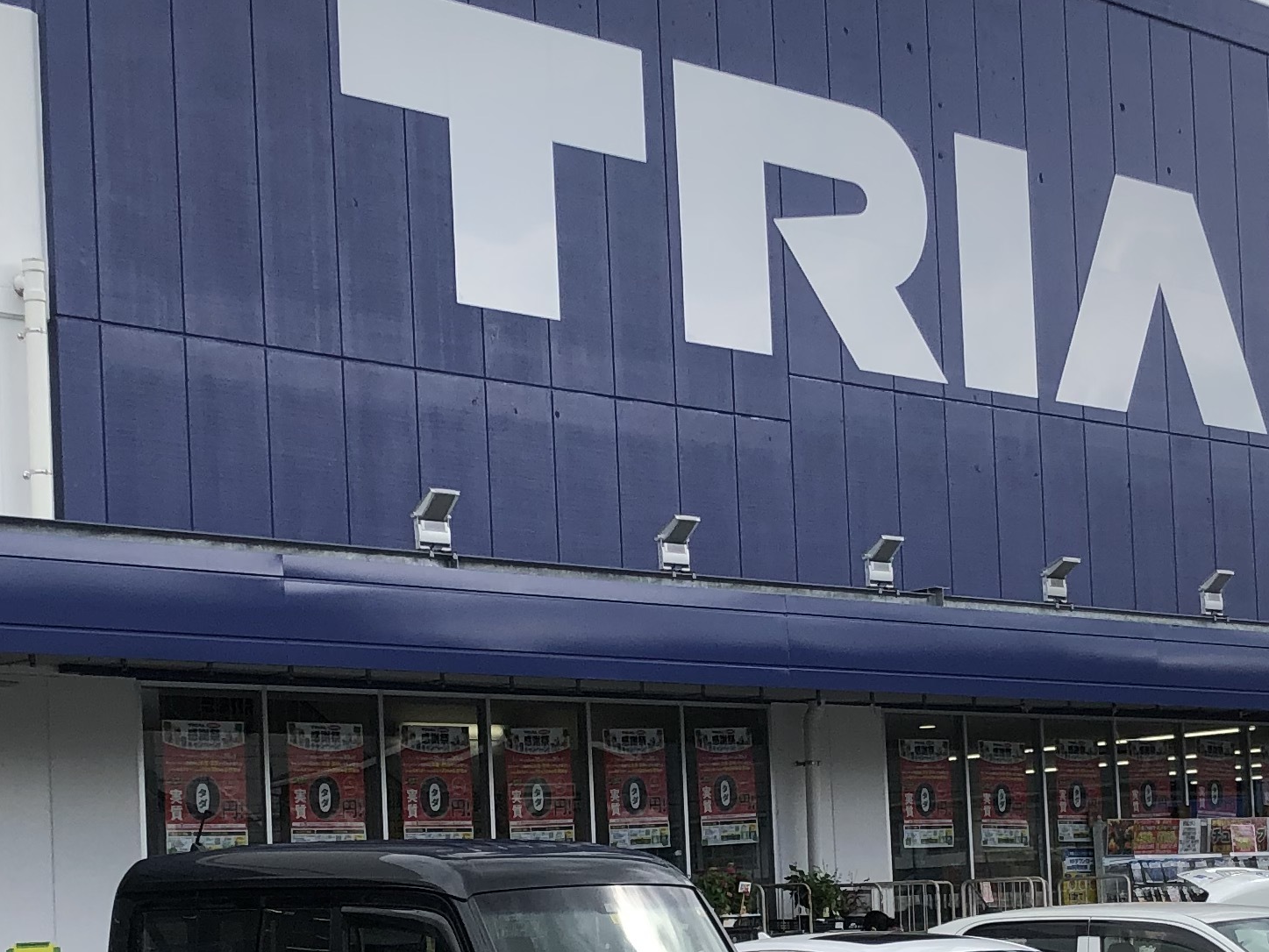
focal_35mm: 78
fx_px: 2860
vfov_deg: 18.7
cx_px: 658
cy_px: 764
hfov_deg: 25.0
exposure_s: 1/1066
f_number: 1.8
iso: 20
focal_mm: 3.99
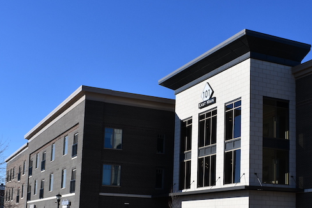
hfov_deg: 34.7
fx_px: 494
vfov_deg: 23.6
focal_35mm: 57
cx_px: 207
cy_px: 152
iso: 100
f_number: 9
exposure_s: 1/320
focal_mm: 21
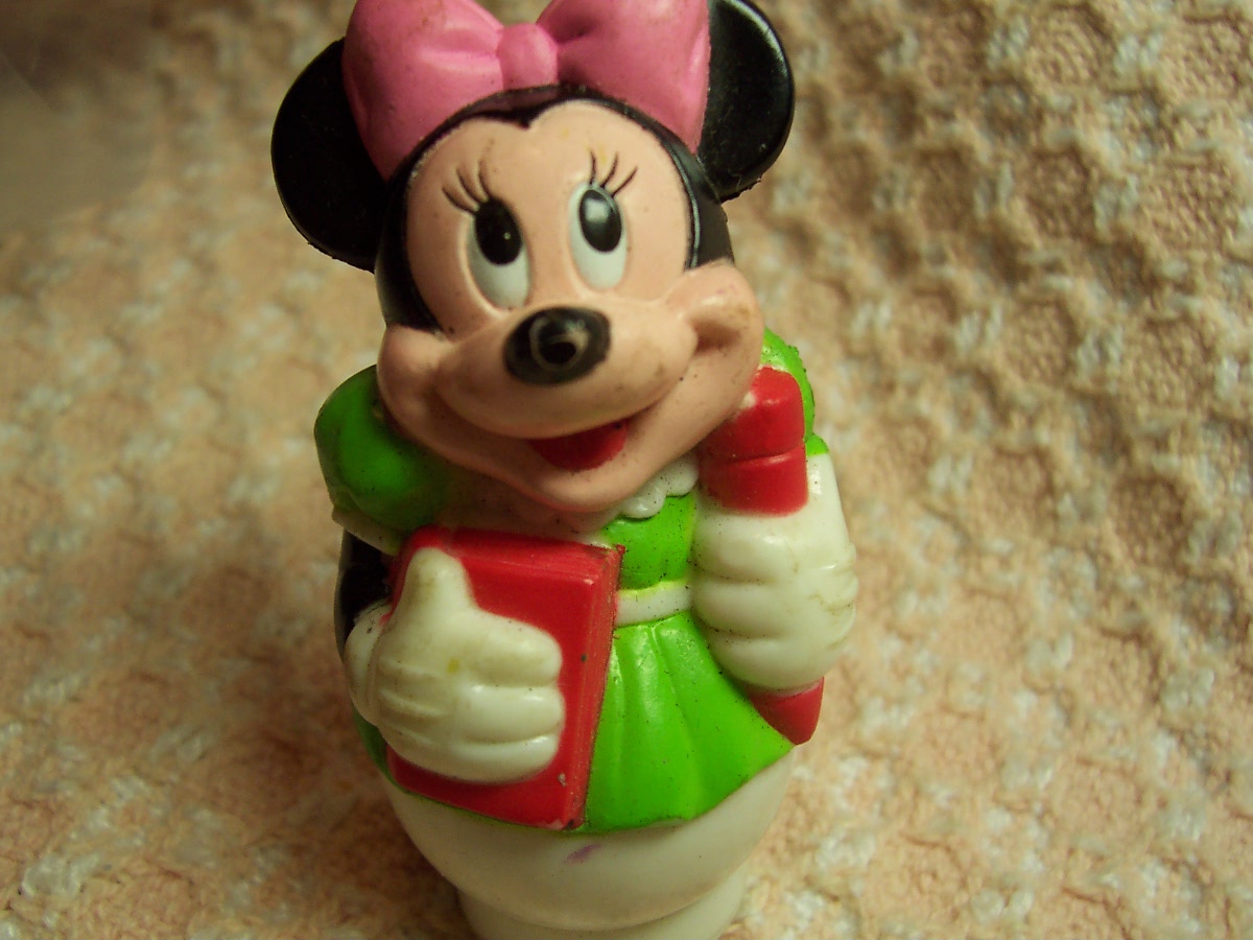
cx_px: 626
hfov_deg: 50.1
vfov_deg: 38.7
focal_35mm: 37
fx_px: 1339
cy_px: 470
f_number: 2.8
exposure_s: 1/90
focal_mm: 5.6
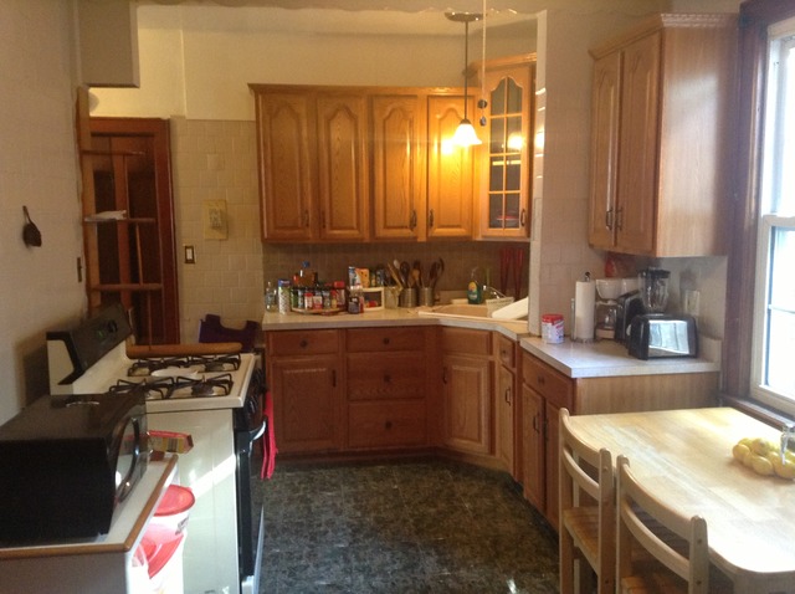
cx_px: 398
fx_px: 757
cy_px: 297
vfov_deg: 42.8
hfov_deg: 55.4
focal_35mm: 33
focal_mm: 3.3
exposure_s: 1/17
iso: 250
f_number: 2.4
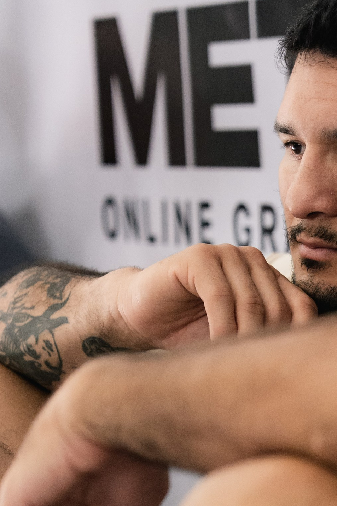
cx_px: 373
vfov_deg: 10.9
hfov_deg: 7.3
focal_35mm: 188
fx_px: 2640
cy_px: 450
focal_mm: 70
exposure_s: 1/500
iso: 2000
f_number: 2.8
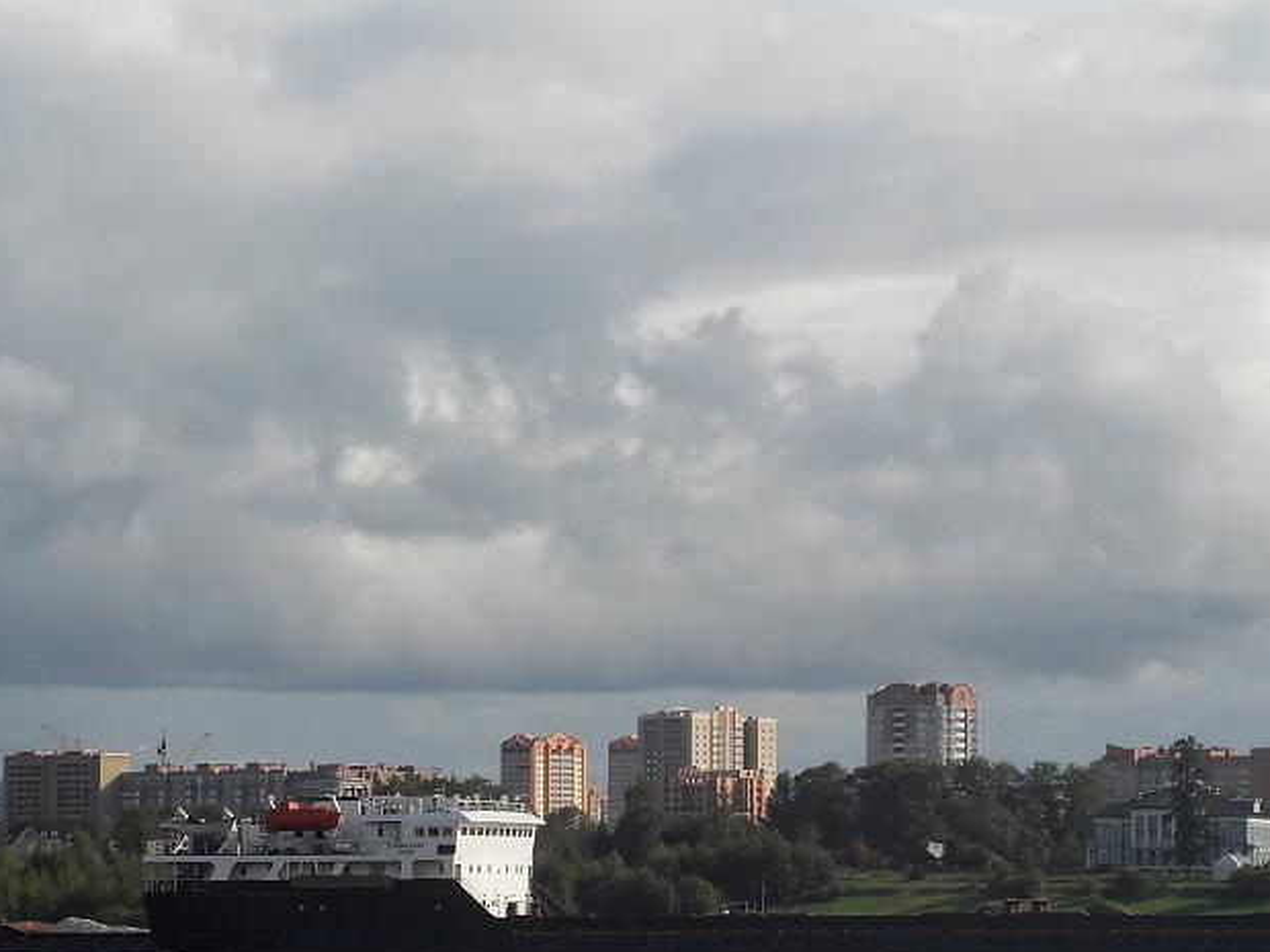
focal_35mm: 143
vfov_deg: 10.3
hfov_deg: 13.8
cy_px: 787
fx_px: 5246
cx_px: 917
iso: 80
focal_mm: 14.8
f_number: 10.2
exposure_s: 1/180
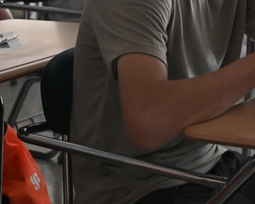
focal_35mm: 144
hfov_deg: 13.0
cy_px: -24
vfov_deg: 10.6
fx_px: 1087
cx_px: 314
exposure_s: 1/125
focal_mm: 45
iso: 3200
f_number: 4
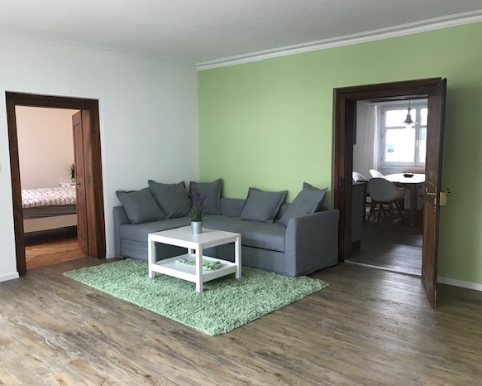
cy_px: 195
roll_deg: +0.4
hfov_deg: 58.7
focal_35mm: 30
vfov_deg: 48.5
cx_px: 223
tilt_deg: -5.2
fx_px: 428
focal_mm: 3.99
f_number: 1.8
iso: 40
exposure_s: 1/33
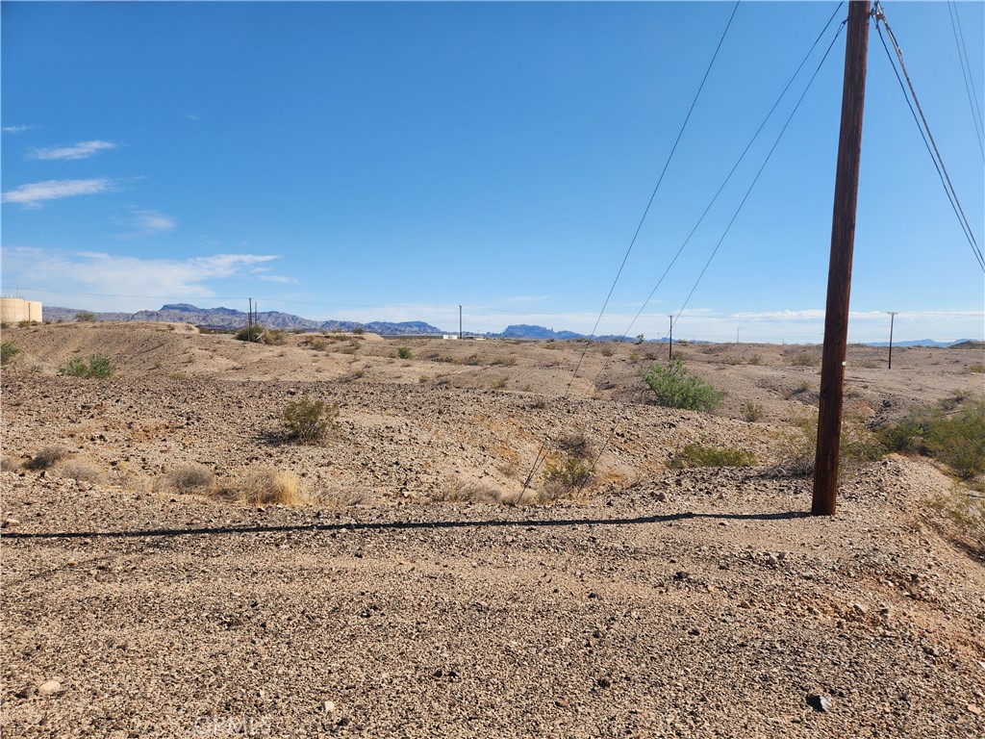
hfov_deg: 73.9
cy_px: 370
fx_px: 654
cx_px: 492
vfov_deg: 58.9
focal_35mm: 23
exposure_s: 1/1809
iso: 20
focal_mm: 5.4
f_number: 1.8
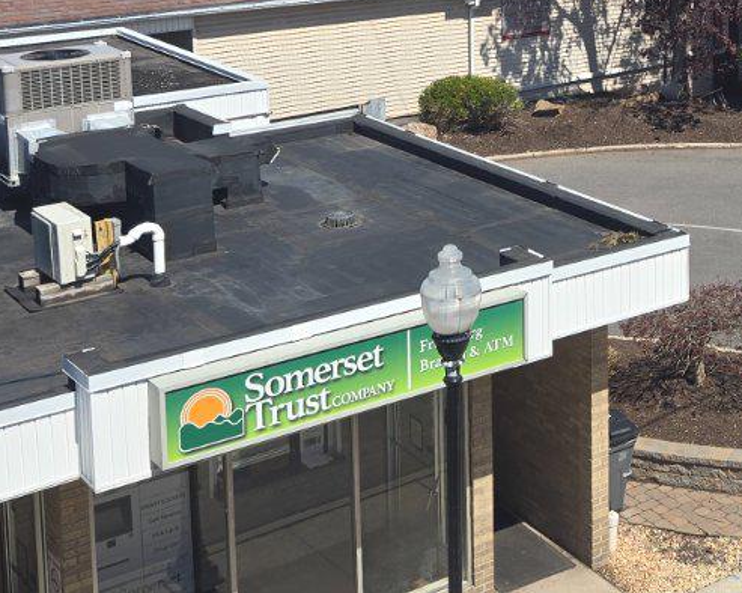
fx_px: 1537
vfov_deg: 21.1
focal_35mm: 70
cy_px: -8
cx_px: 765
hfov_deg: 25.6
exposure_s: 1/1606
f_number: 1.8
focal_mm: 5.4
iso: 25
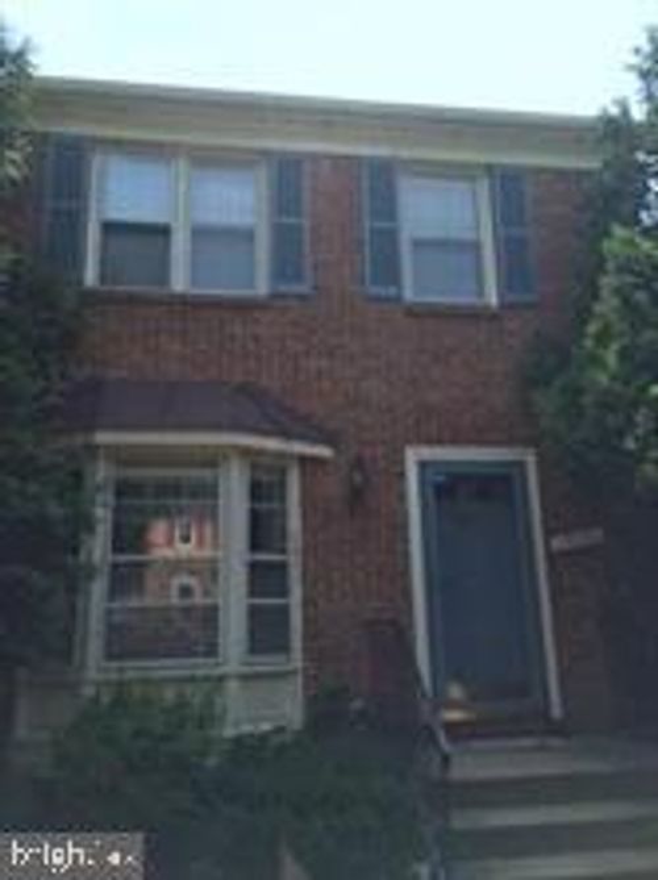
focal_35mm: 29
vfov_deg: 61.7
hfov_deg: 48.1
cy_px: 440
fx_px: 737
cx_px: 329
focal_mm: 4.15
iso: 32
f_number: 2.2
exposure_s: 1/1041
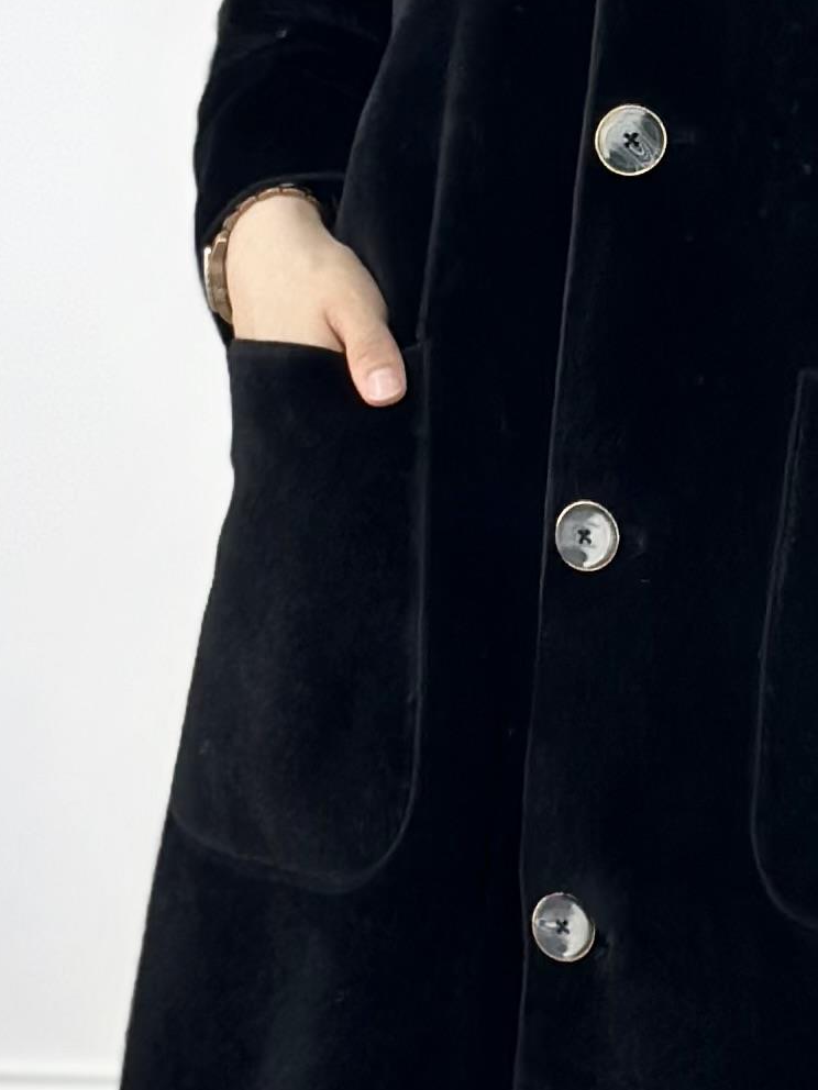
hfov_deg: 7.6
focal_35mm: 195
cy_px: 271
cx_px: 740
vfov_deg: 10.1
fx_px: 6144
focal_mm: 6.86
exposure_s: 1/254
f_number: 1.78
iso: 80
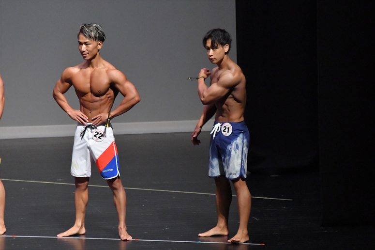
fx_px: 3592
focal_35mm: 345
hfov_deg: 6.0
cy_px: 125
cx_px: 188
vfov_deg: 4.0
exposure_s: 1/400
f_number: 5.6
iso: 12800
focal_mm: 230
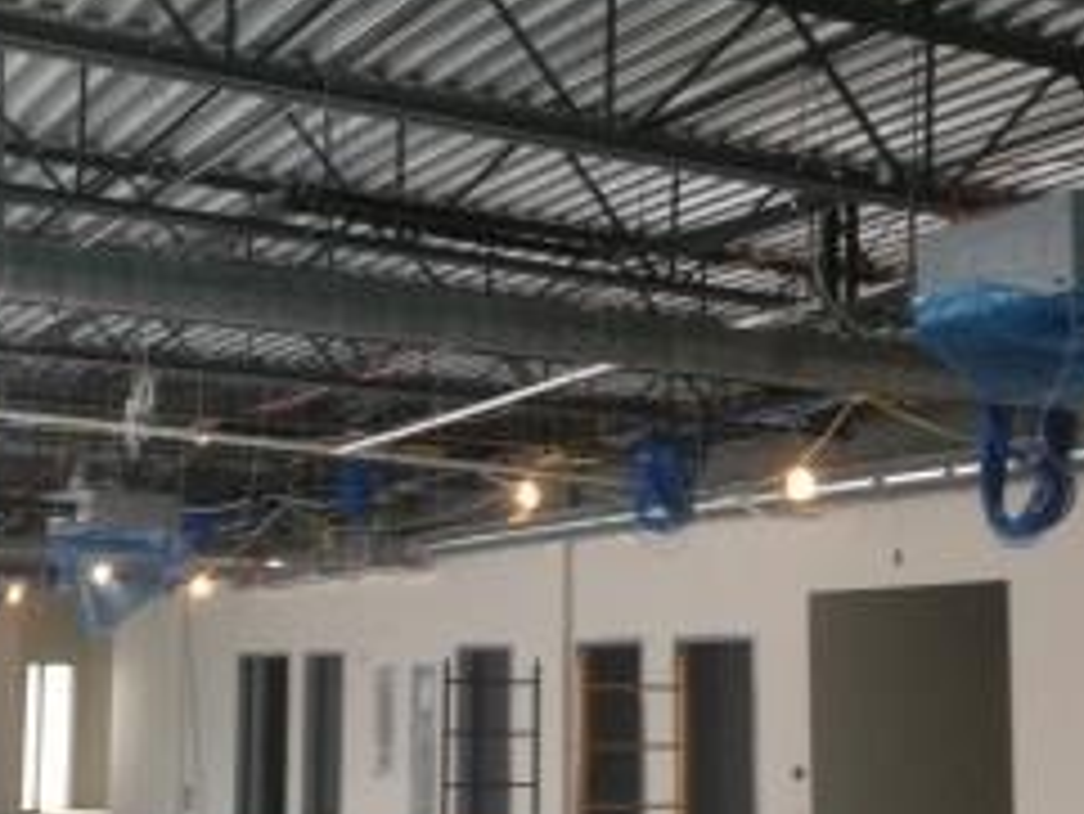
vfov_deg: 22.6
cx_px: 364
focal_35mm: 65
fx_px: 2036
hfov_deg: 29.6
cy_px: 477
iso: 50
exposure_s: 1/30
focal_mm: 4.28
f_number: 2.4
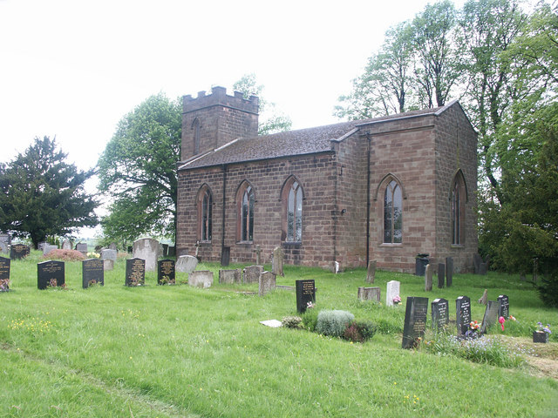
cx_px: 279
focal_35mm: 32
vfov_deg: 44.2
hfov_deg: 56.8
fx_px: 516
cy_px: 209
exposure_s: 1/45
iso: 100
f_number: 4.5
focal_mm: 8.41
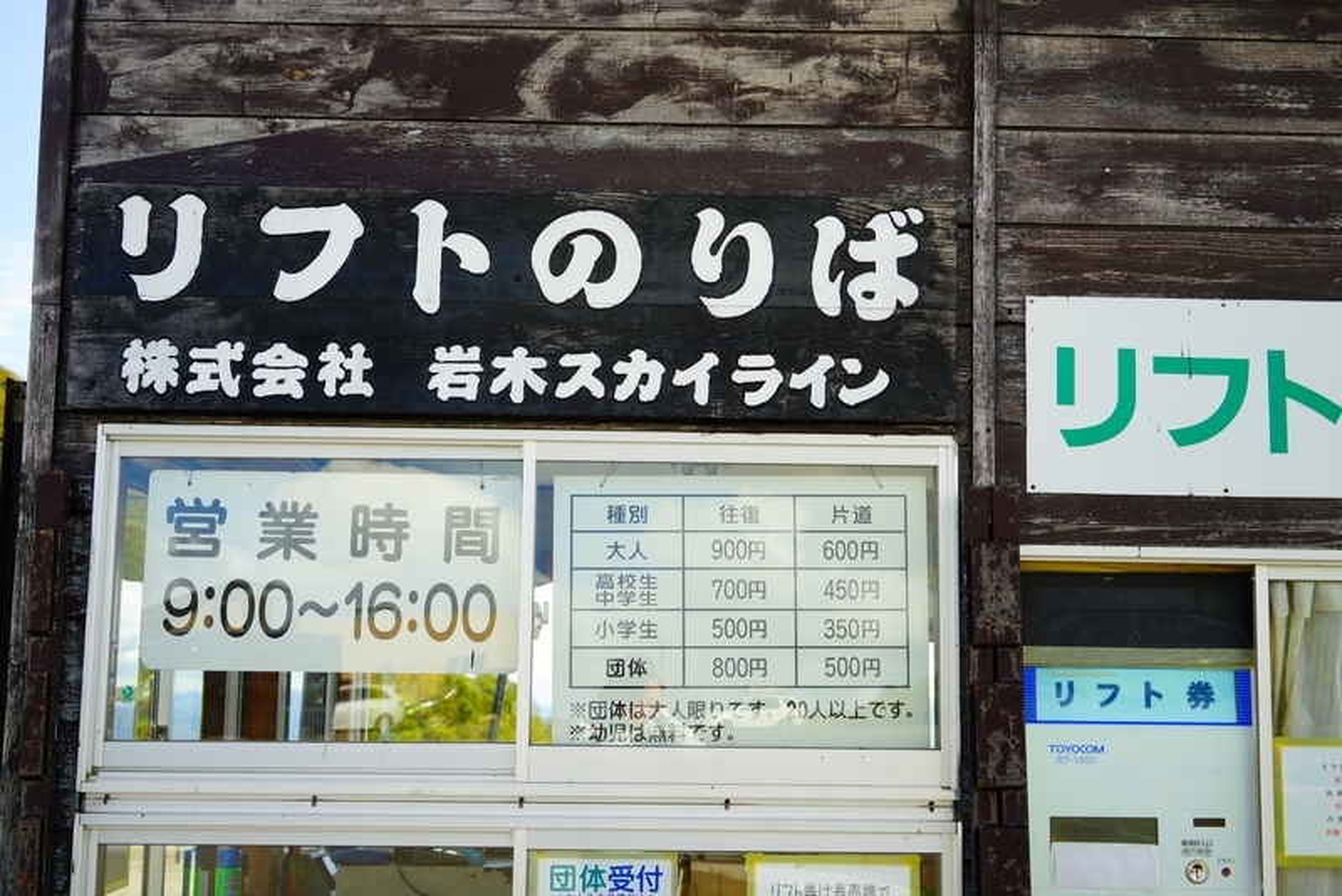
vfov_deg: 30.5
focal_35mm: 44
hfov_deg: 44.5
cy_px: 448
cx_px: 671
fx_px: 1641
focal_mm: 44
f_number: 5
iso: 100
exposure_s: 1/60
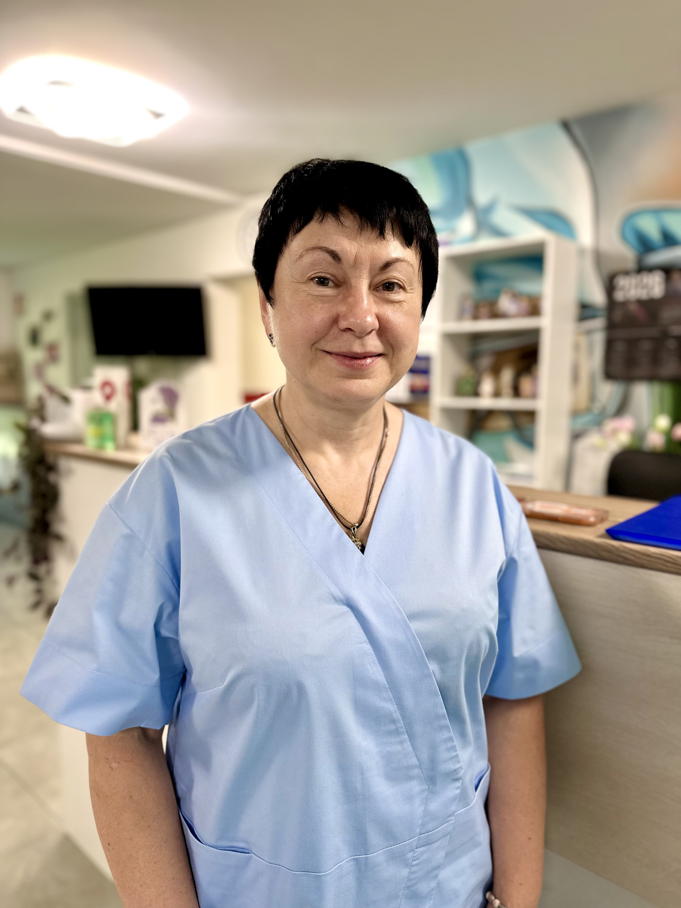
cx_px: 340
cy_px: 454
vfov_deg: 71.6
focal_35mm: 24
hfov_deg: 56.8
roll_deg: -1.0
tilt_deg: -6.6
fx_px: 630
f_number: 1.78
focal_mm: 6.86
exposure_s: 1/100
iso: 100
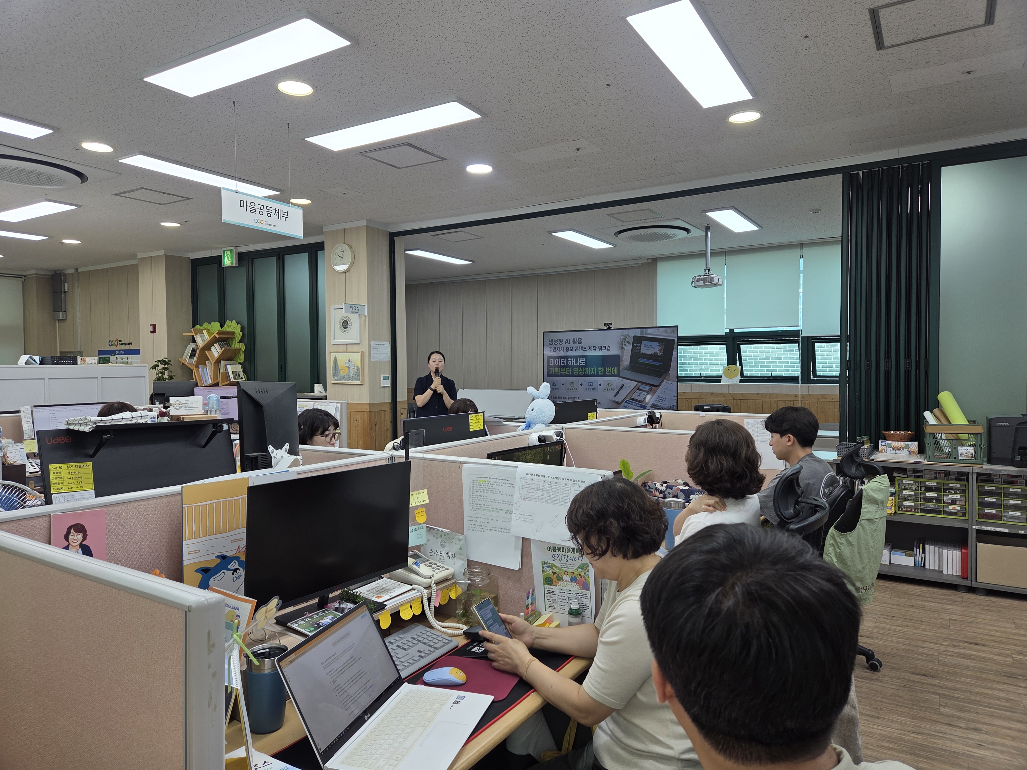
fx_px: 682
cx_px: 514
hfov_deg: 73.9
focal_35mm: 23
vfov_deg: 58.9
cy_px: 385
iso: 40
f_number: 1.8
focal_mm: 5.4
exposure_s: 1/120
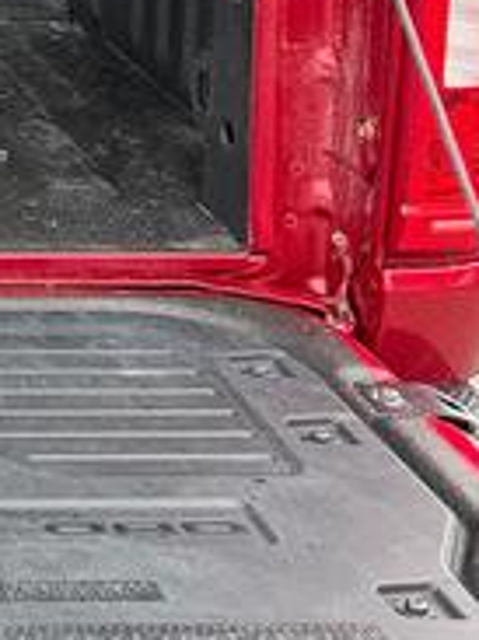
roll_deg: -0.2
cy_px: -388
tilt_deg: -8.8
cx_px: -766
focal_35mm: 126
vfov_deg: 14.4
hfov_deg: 9.9
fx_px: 2327
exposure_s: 1/293
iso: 80
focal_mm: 6.76
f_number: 1.78
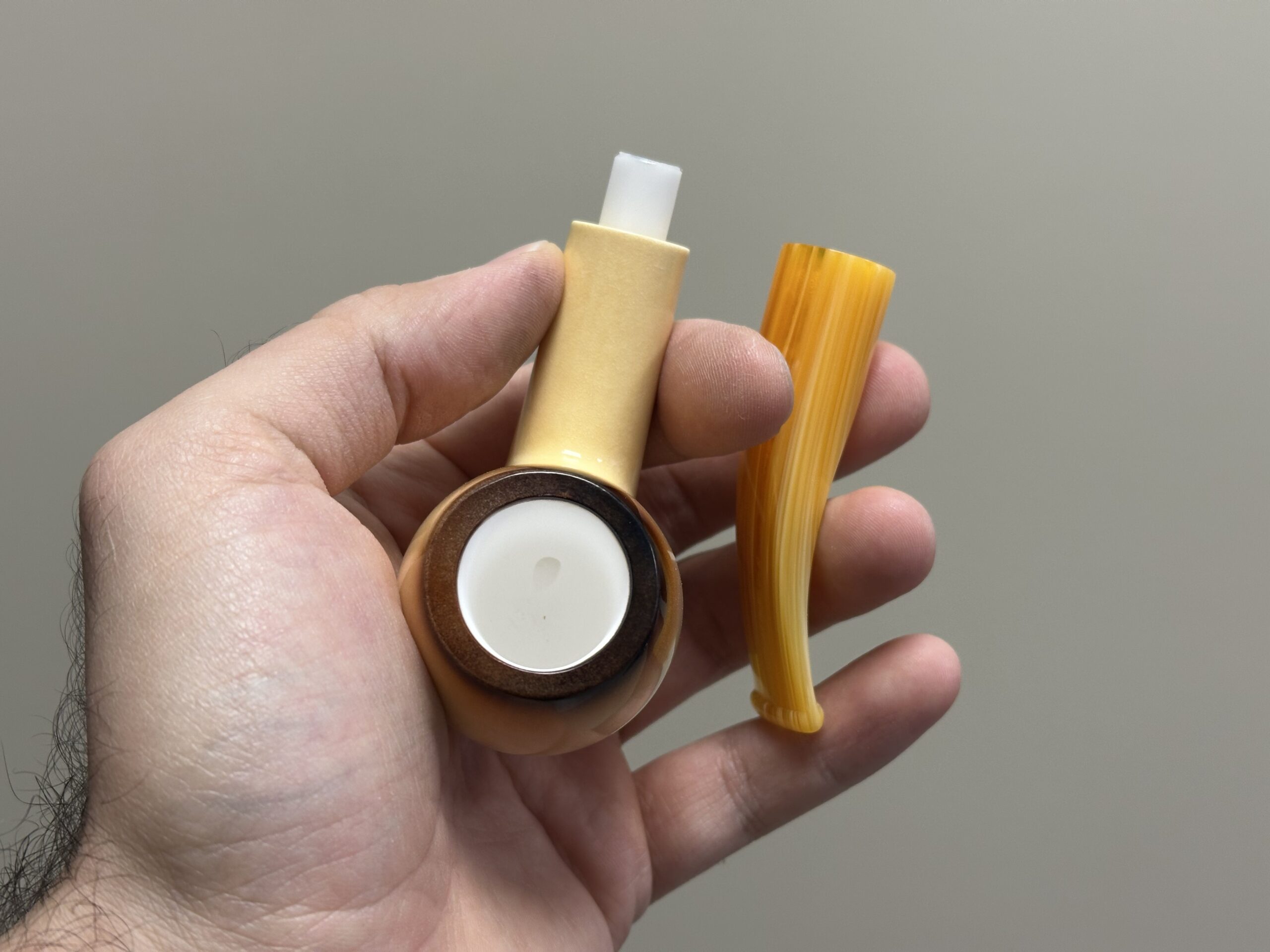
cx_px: 635
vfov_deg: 30.3
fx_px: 1761
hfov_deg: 39.7
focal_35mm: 48
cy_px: 476
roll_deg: +5.2
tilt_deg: -22.2
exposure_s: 1/100
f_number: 1.78
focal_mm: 6.86
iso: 80
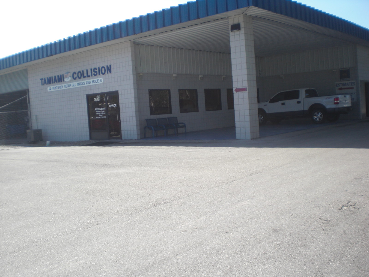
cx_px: 184
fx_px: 405
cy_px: 138
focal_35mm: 38
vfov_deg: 37.7
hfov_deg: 49.0
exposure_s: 1/400
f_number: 3.1
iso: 64
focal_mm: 6.3
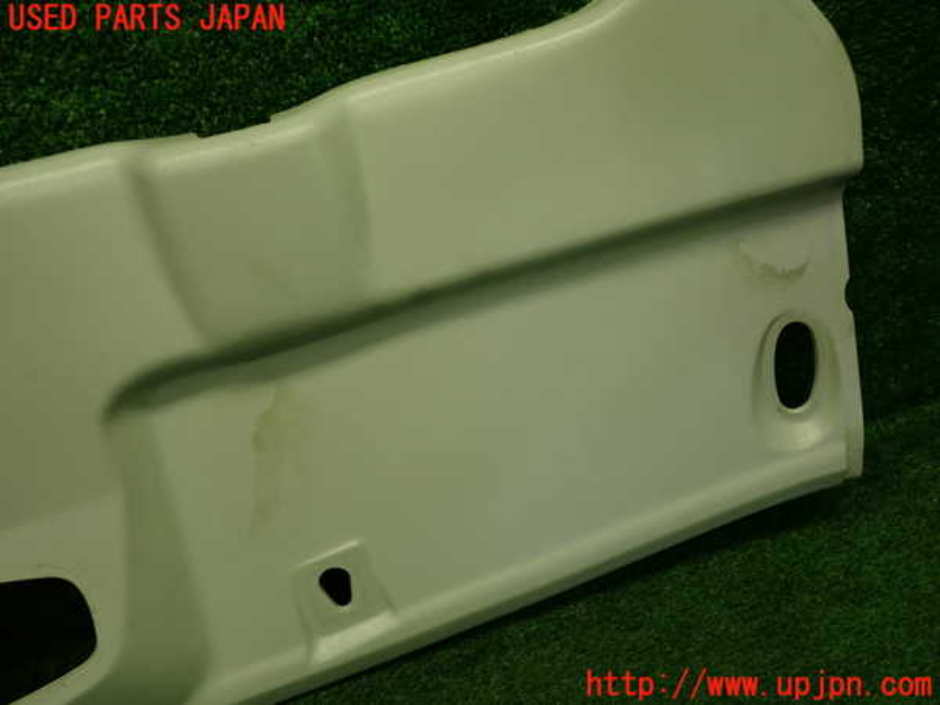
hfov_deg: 60.0
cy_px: 352
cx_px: 470
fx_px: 815
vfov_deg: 46.8
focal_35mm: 30
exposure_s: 1/80
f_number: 2.3
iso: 100
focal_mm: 5.4
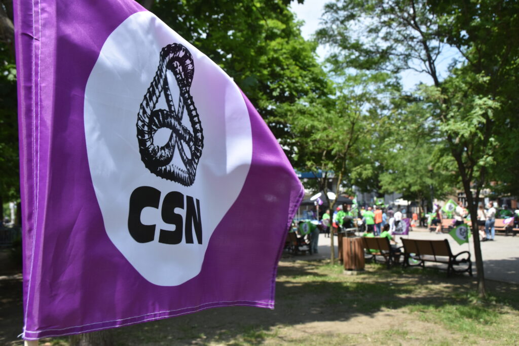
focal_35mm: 39
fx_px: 562
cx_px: 260
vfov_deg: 34.2
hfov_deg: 49.5
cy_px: 173
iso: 280
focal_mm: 26
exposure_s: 1/500
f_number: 8
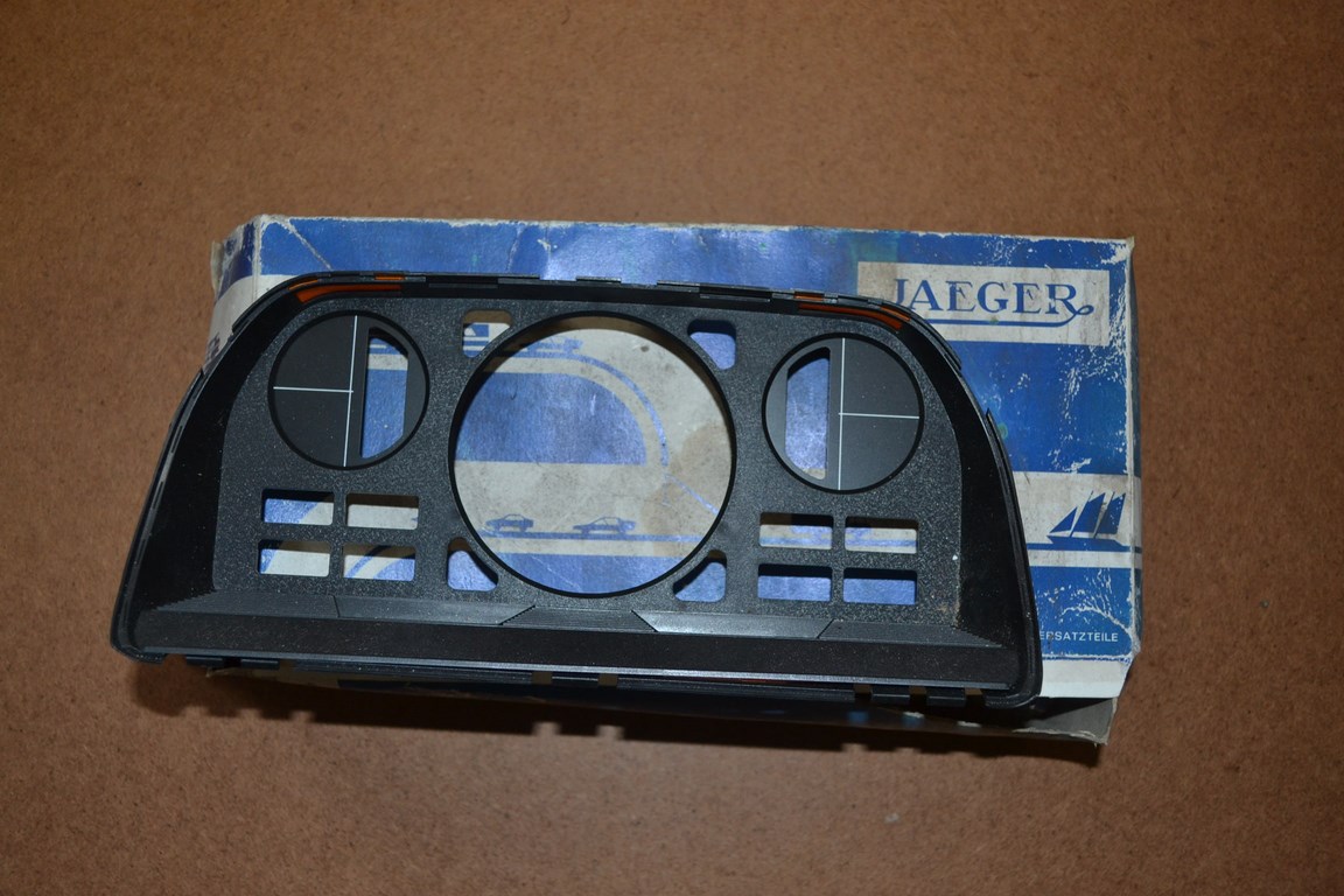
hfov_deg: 53.1
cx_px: 672
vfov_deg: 36.9
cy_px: 448
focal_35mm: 36
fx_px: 1344
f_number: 4
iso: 640
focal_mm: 24
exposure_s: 1/60
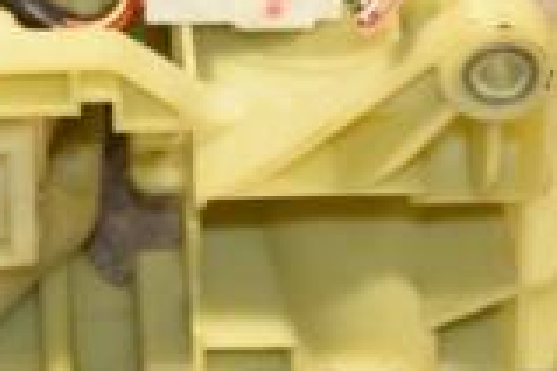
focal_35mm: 237
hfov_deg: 8.6
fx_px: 3667
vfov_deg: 5.8
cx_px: -116
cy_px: -42
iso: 800
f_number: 6.3
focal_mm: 42
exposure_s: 1/200
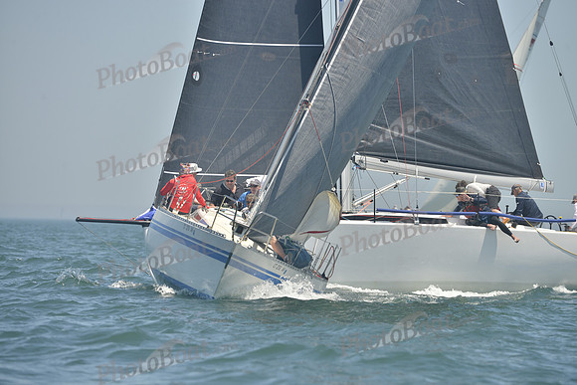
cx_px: 288
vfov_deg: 4.0
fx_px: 5450
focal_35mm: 340
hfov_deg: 6.1
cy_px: 192
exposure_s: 1/1000
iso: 280
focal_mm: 340
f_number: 7.1
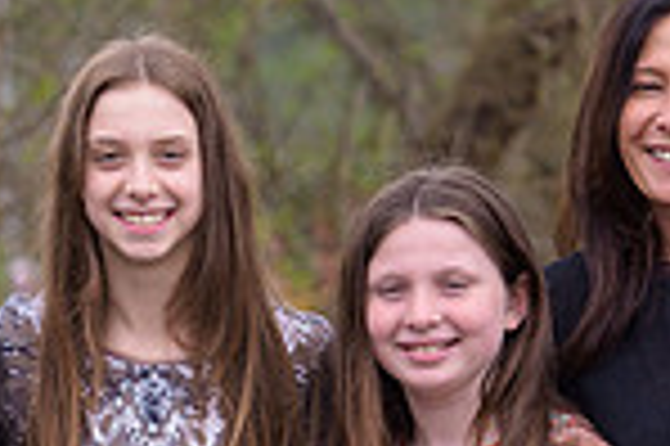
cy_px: 601
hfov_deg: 4.3
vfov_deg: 2.9
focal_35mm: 476
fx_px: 8849
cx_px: 85
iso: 400
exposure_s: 1/500
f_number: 5
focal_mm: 122
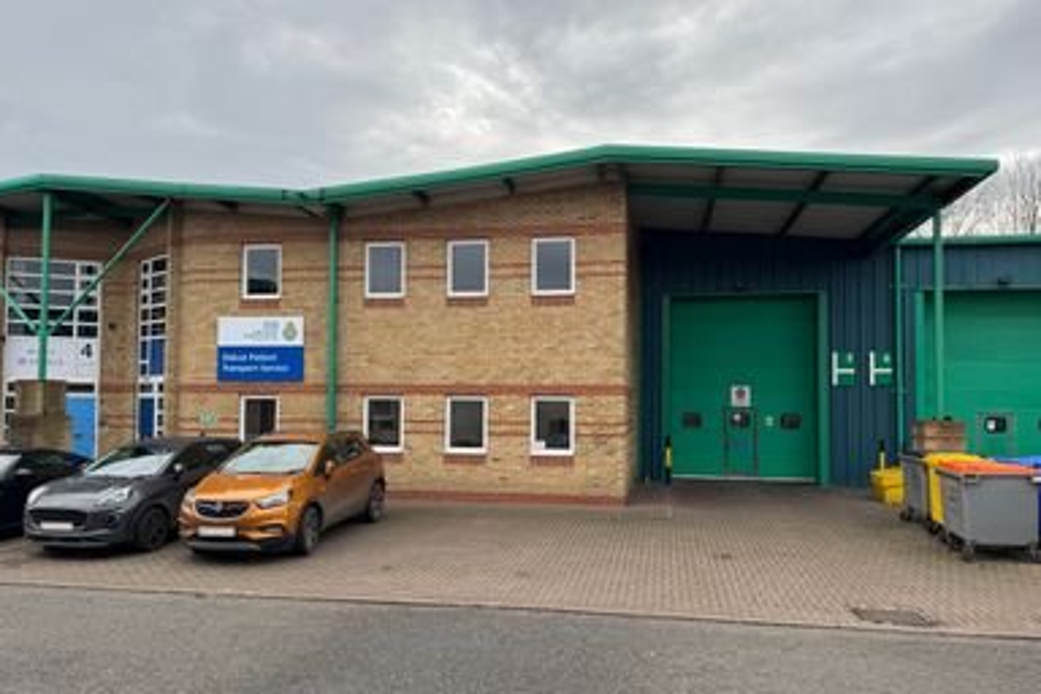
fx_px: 752
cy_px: 363
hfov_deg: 69.4
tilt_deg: +2.3
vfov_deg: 49.5
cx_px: 520
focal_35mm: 26
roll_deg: -0.5
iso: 80
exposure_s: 1/747
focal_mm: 6.76
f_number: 1.78
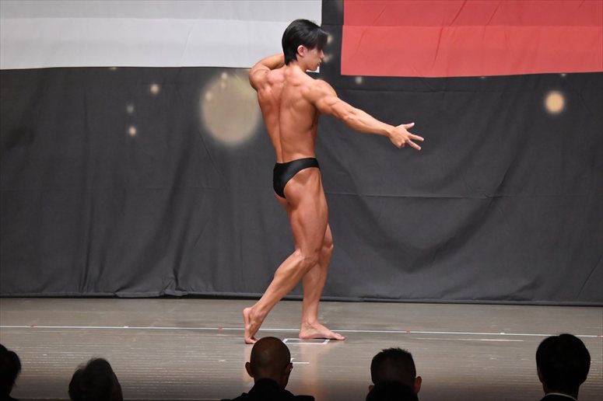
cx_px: 302
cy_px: 200
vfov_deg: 6.8
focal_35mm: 202
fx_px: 3382
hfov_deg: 10.2
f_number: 5.6
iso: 6400
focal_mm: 135
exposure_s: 1/400
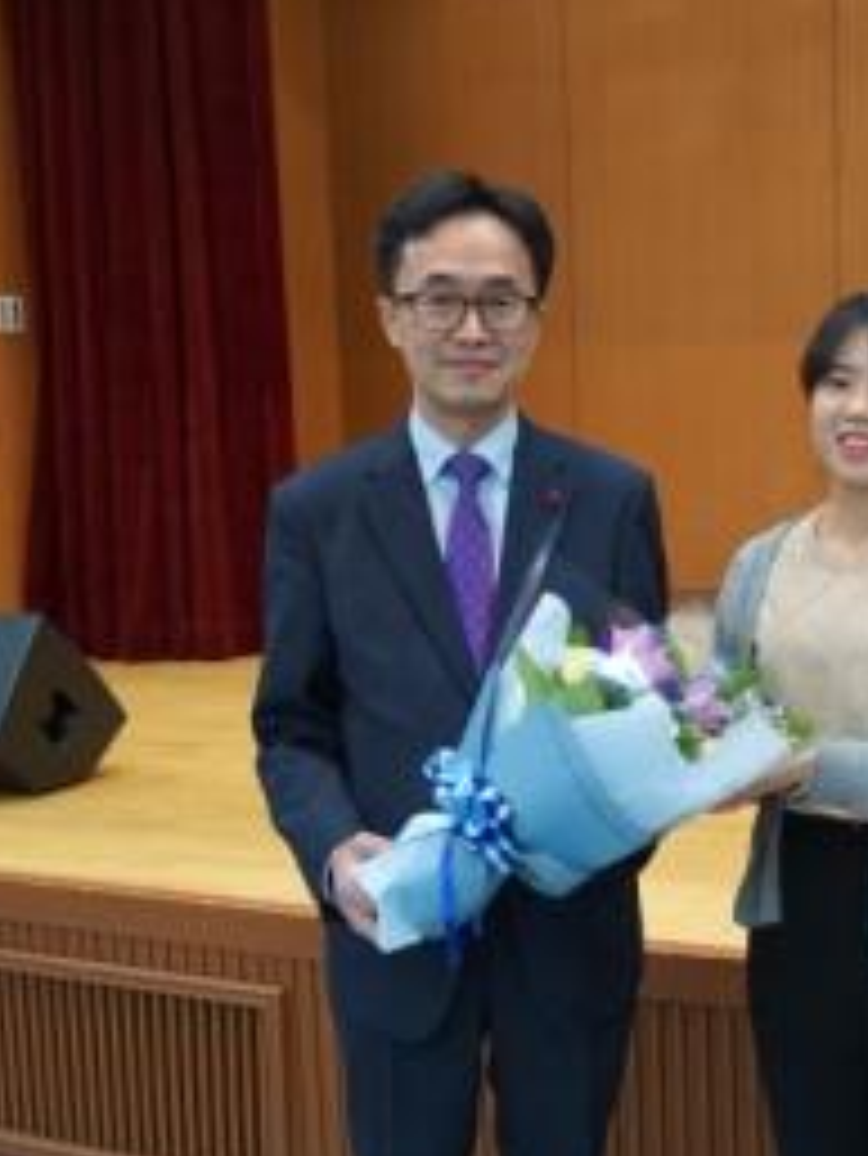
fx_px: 1765
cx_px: 679
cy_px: 659
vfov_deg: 36.2
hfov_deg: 27.2
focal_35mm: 53
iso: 2000
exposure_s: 1/160
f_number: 4
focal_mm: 21
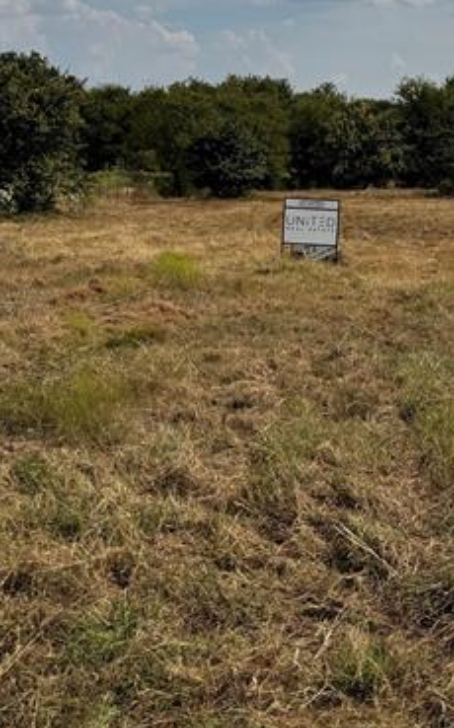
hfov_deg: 23.8
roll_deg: -0.5
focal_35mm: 53
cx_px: 393
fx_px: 1051
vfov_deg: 37.1
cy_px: 168
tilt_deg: -0.2
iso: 80
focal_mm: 6.76
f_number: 1.78
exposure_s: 1/10417
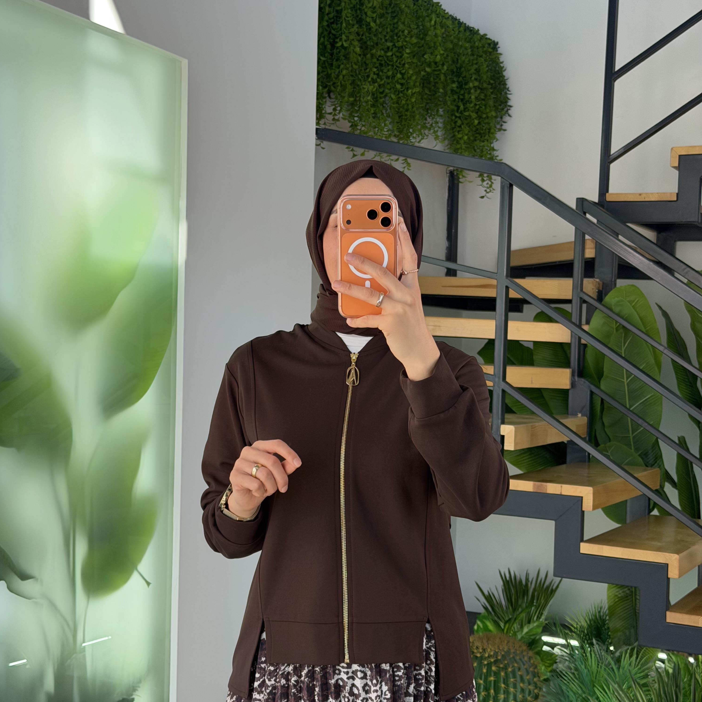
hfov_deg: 30.0
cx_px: 349
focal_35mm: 57
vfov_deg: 30.0
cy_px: 380
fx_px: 1308
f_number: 1.78
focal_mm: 6.76
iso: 64
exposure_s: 1/210
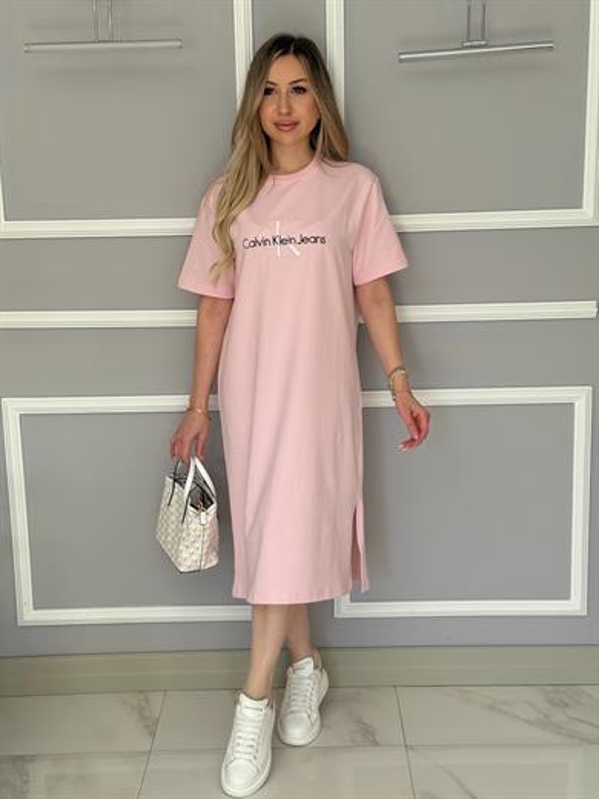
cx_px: 300
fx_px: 1107
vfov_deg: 39.7
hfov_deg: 30.3
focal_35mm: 48
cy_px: 400
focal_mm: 6.76
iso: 100
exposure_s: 1/230
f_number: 1.78
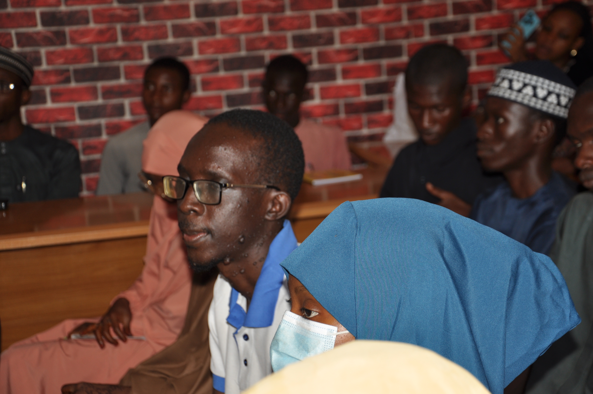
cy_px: 197
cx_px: 296
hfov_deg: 26.0
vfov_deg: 17.4
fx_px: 1283
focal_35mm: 78
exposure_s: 1/60
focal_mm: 52
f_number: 5
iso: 200
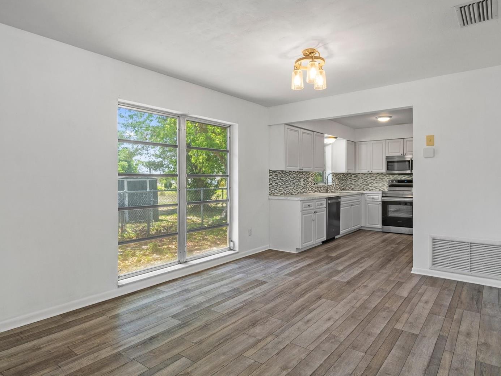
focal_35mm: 20
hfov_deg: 81.7
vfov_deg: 66.0
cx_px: 266
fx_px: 289
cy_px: 183
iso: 320
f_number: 9
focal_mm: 18
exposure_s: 1.3
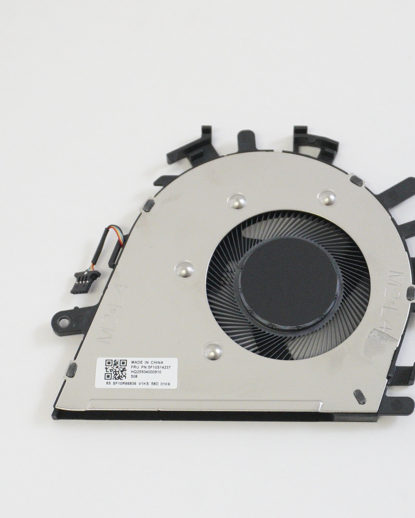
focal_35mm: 71
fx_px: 1086
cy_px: 275
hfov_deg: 21.6
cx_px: 238
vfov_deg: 26.9
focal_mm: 31
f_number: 5.6
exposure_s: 1/250
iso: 5000
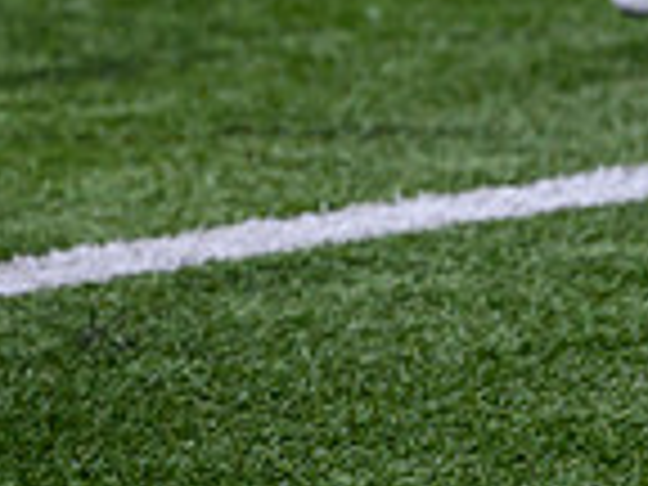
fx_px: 12261
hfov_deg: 3.0
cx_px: -700
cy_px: -73
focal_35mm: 655
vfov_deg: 2.3
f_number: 2.8
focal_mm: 115
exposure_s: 1/800
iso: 640
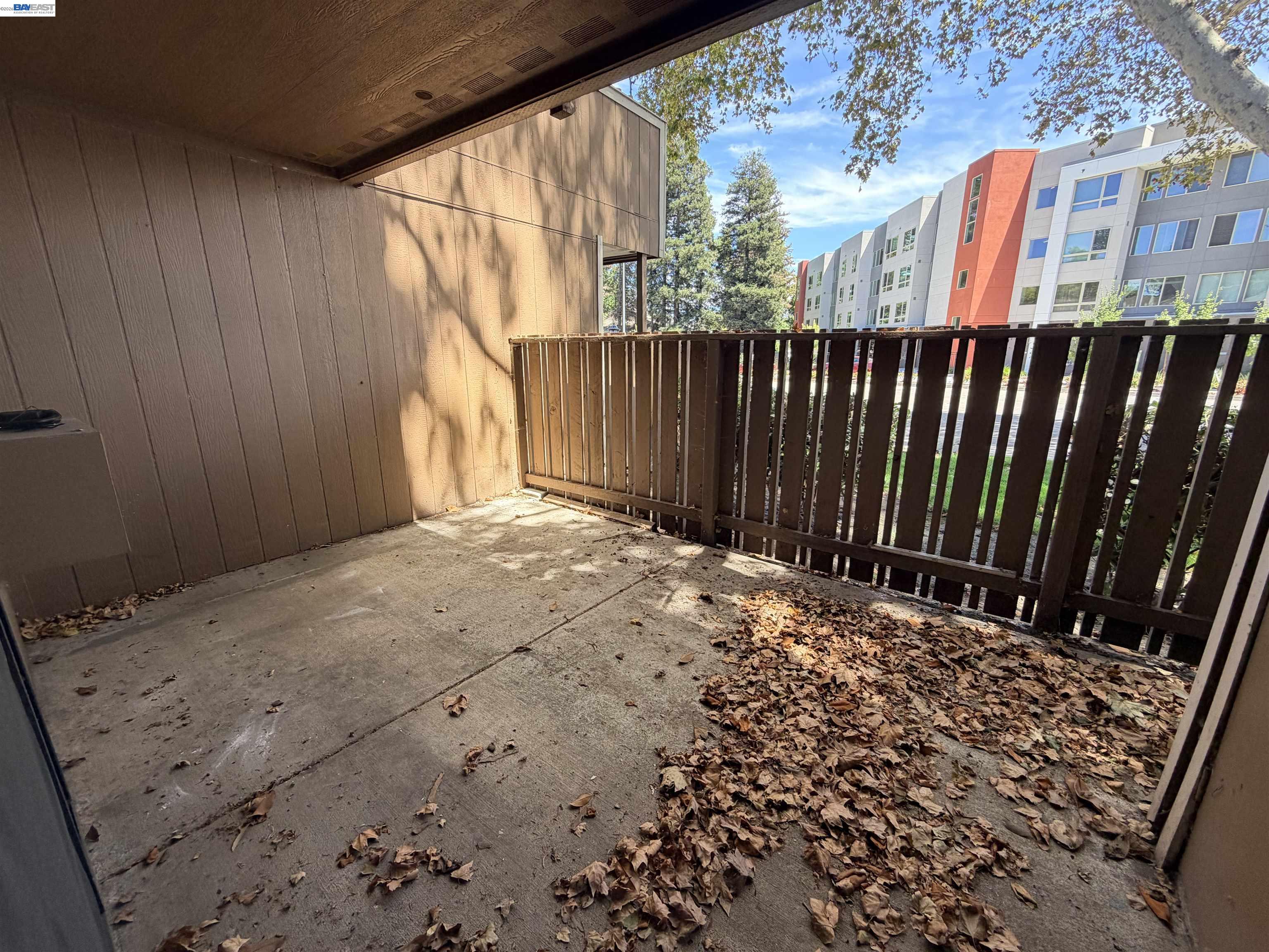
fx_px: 513
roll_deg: +0.8
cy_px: 476
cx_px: 634
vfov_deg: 85.7
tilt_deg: -14.5
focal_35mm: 14
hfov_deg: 102.1
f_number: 2.2
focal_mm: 2.22
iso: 50
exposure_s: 1/131
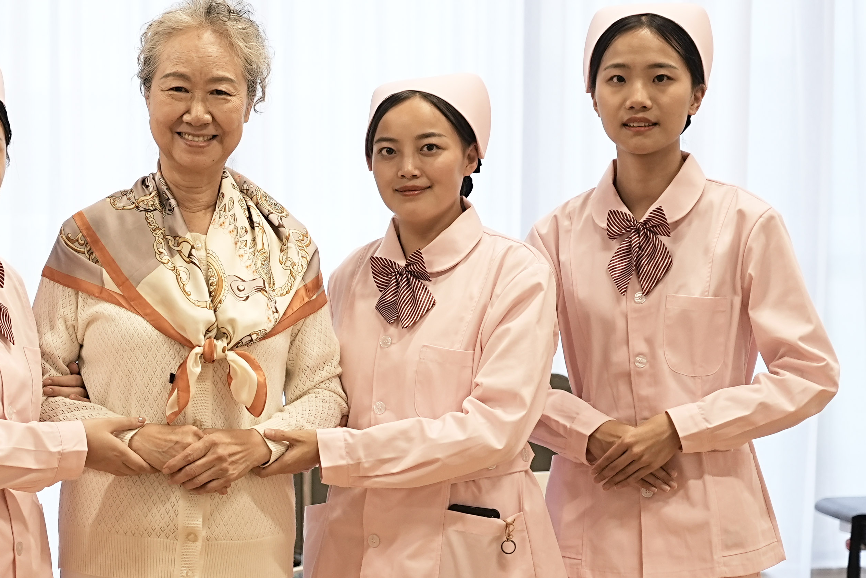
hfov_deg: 19.4
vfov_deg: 13.2
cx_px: 154
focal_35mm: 104
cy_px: 352
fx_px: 2503
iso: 2000
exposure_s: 1/100
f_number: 4
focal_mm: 62
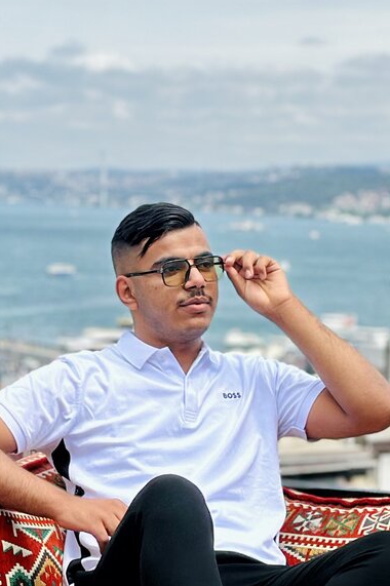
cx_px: 202
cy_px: 339
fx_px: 2278
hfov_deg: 9.8
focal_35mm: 140
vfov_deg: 14.7
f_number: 1.78
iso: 100
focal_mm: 6.86
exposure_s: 1/3257
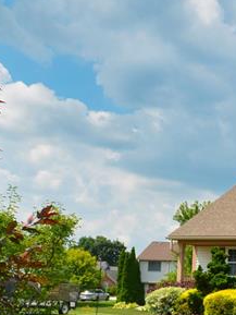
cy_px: 258
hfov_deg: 21.7
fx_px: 463
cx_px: 389
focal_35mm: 51
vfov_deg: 36.1
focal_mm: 10
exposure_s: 1/250
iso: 100
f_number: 8
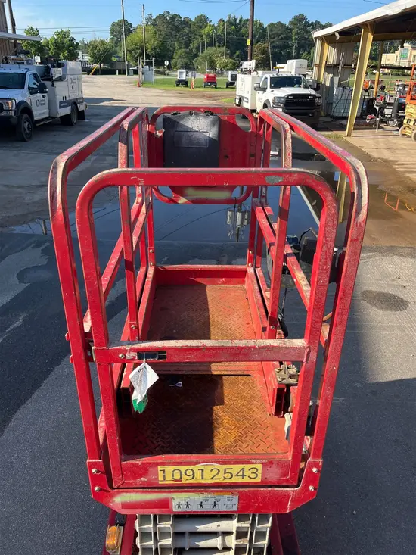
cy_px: 278
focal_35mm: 26
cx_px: 208
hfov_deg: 53.1
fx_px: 416
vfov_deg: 67.3
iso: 50
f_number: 1.6
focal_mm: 5.1
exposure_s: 1/975
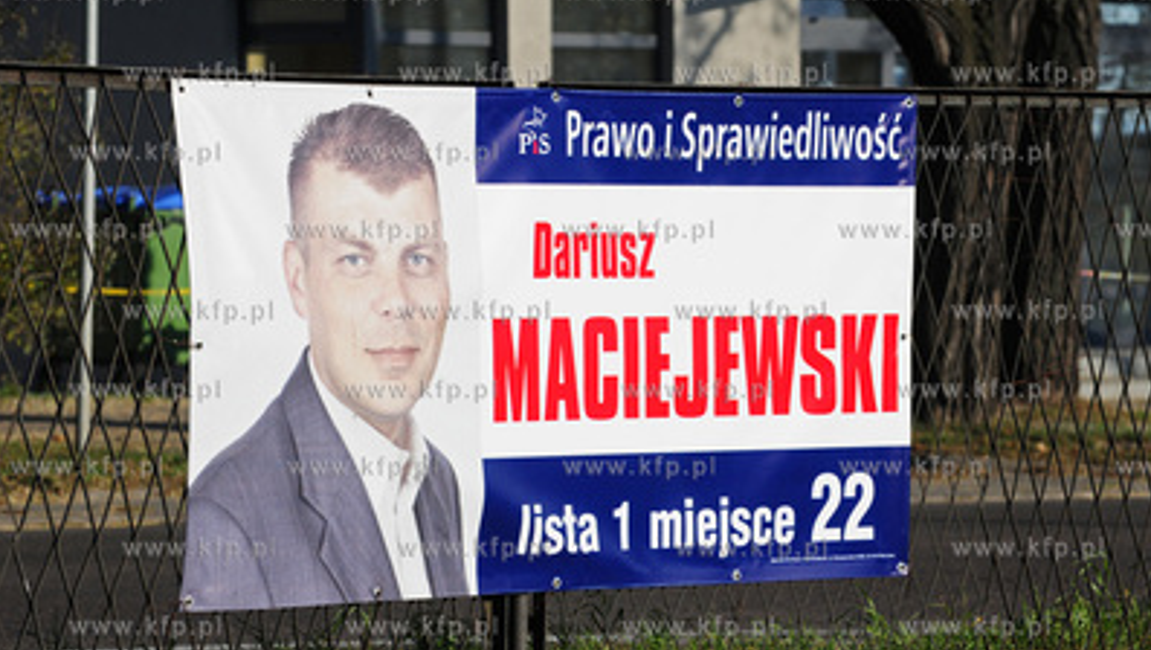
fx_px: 6033
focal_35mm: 198
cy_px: 348
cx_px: 577
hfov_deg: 10.9
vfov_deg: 6.2
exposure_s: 1/640
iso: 250
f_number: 8
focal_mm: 125
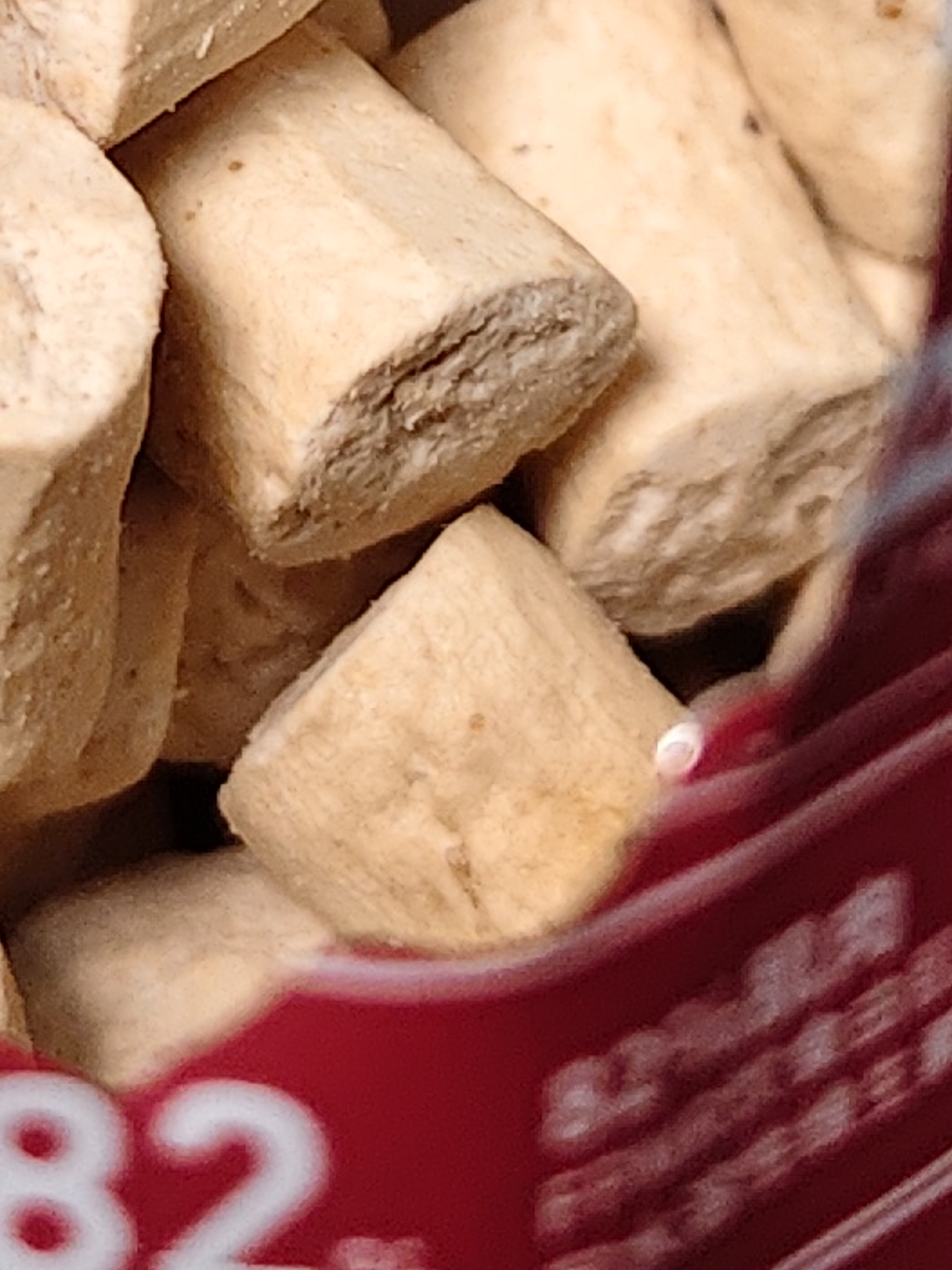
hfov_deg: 11.1
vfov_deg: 14.3
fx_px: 4915
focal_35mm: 134
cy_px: -238
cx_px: 347
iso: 461
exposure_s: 1/100
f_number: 1.88
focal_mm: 5.56
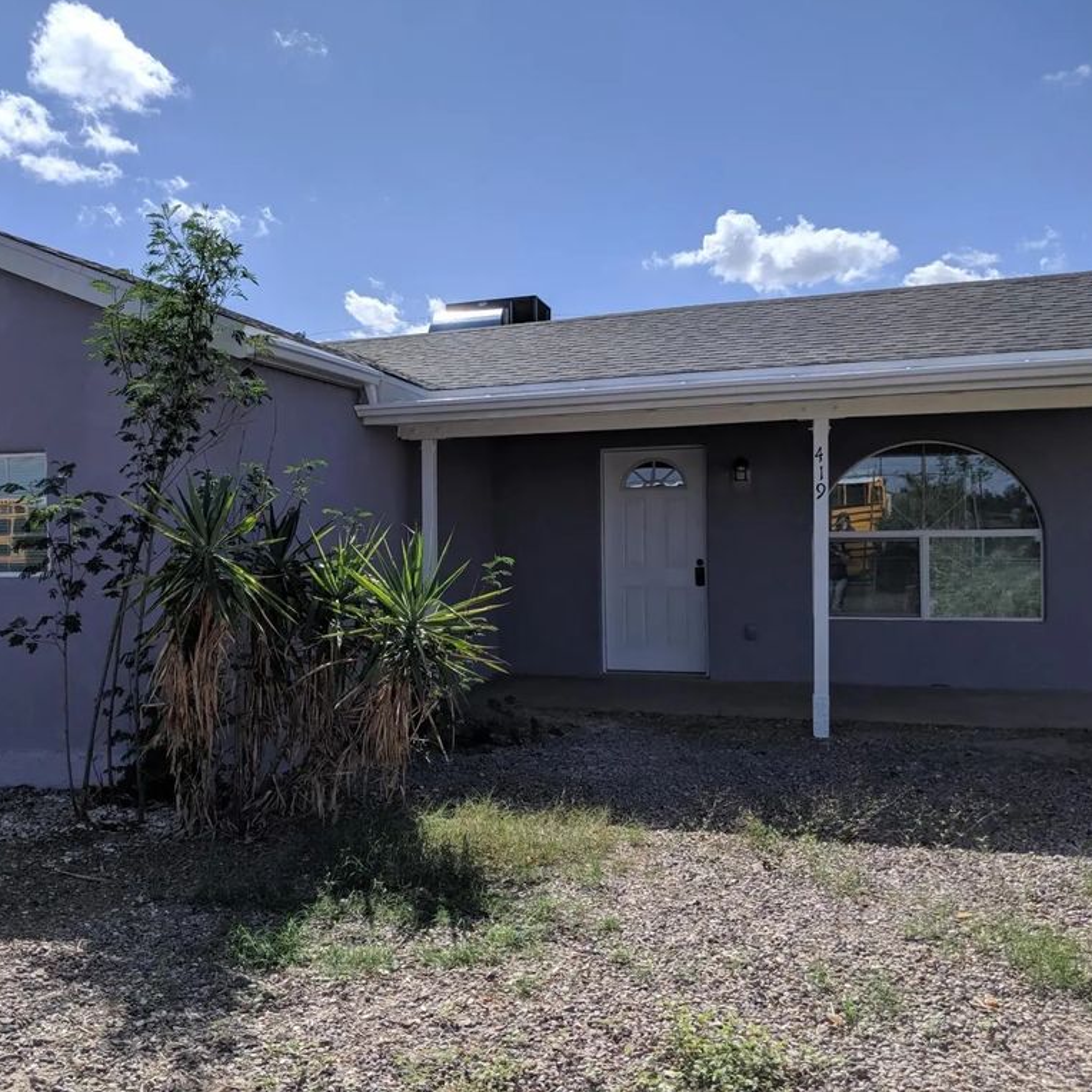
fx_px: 1142
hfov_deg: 50.5
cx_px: 402
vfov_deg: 51.1
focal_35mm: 32
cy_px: 545
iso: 54
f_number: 1.8
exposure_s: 1/5882
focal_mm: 4.44
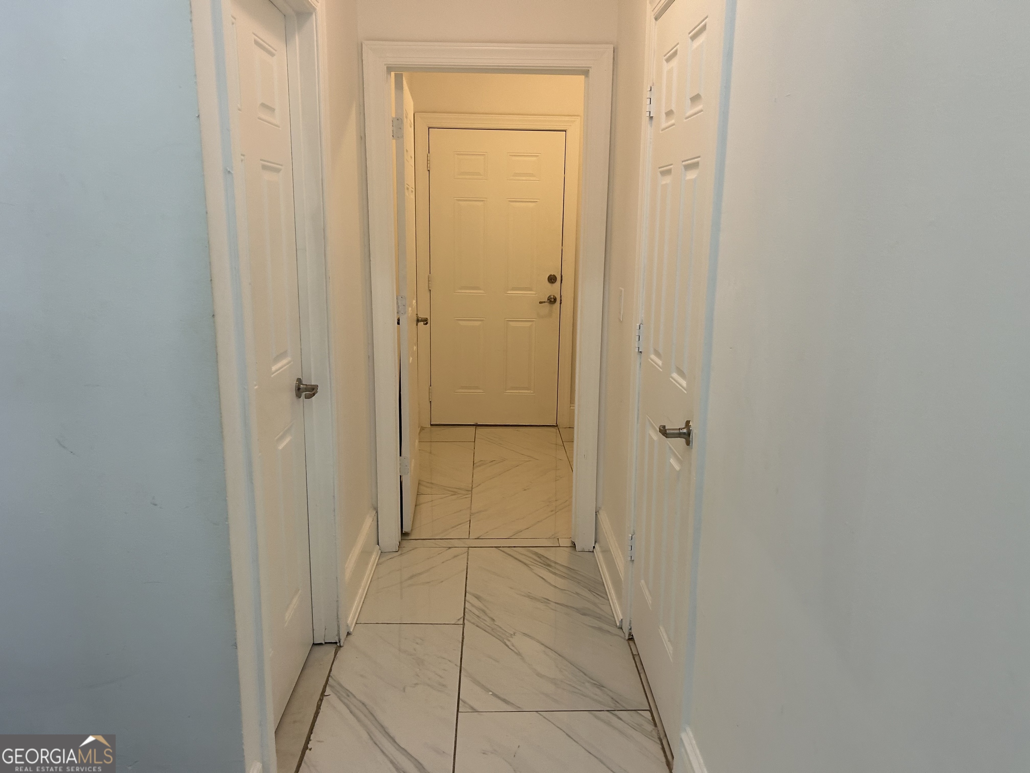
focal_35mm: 26
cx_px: 515
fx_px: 774
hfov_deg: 67.3
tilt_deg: -8.1
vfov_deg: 53.1
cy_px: 386
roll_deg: +1.0
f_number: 1.5
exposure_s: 1/60
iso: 80
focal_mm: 5.7
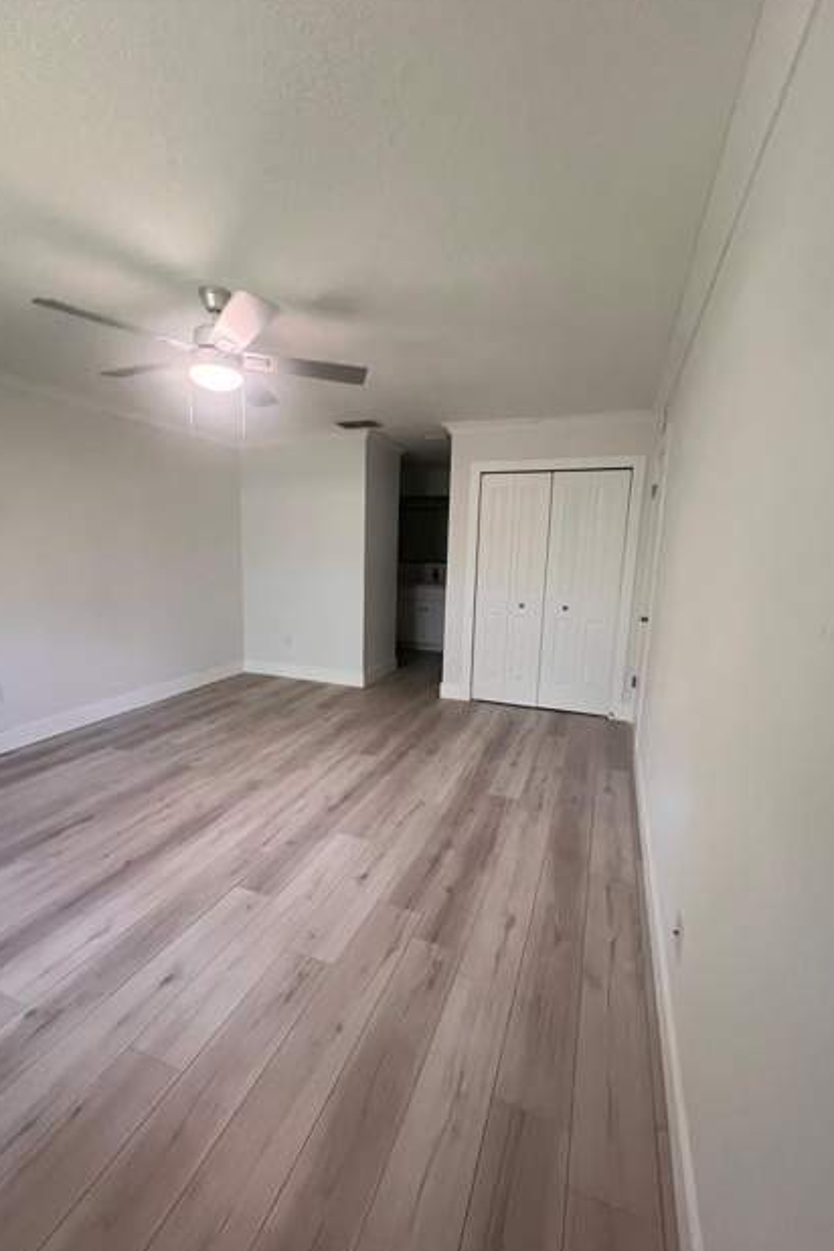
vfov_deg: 104.2
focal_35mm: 14
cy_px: 634
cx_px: 409
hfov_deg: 81.2
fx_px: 486
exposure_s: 1/60
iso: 320
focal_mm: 1.57
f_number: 1.8
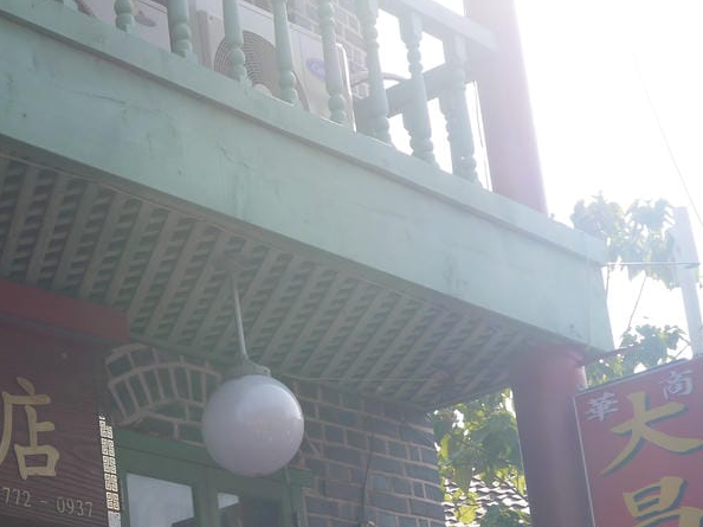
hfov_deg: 20.1
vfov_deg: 15.1
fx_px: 1969
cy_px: 414
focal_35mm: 97
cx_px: 178
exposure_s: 1/250
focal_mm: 24
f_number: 8
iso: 160
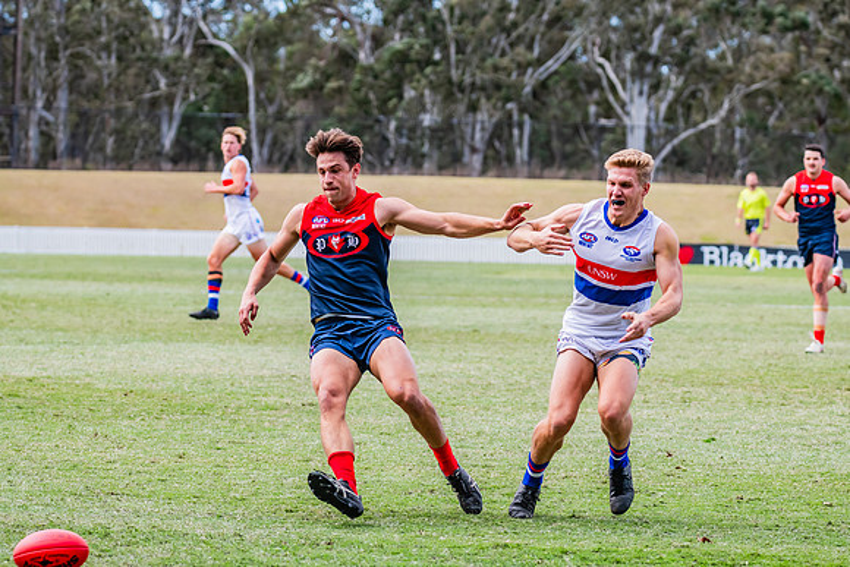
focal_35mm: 172
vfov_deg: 8.0
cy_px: 284
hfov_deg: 11.9
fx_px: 4066
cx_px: 425
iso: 800
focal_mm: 170
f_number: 6.3
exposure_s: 1/1600
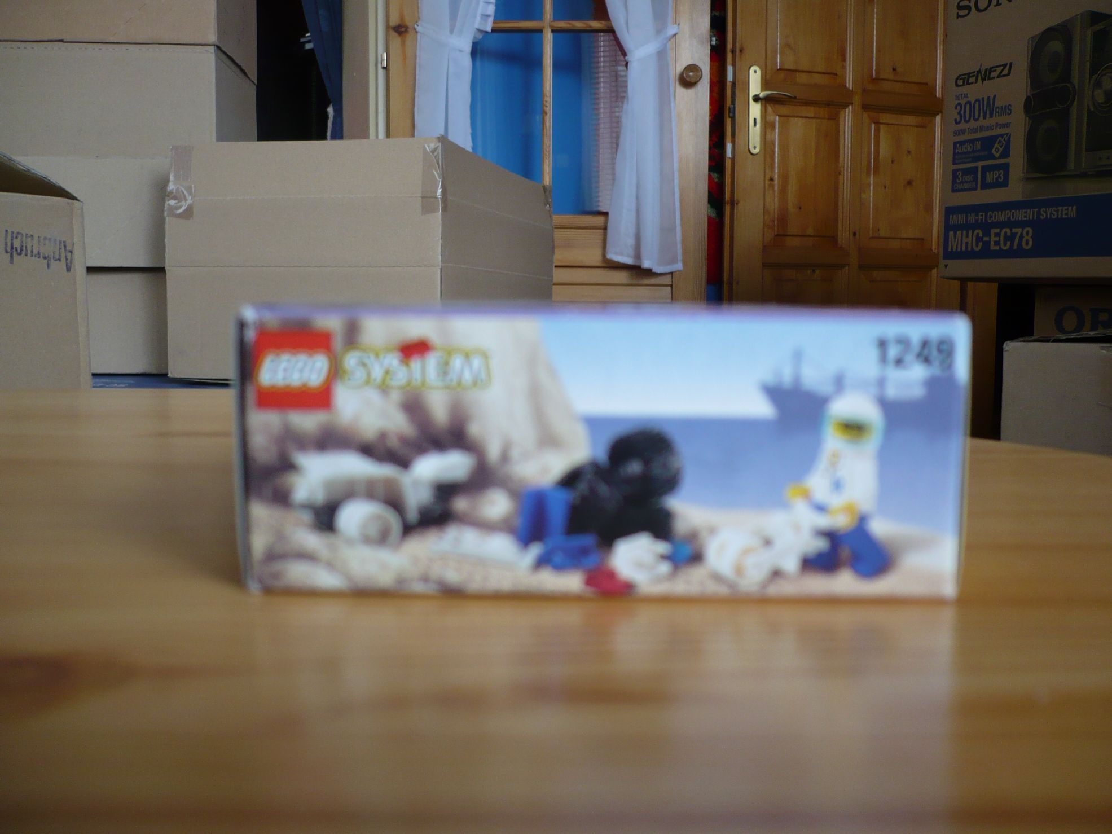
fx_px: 1124
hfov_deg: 52.6
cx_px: 556
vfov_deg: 40.7
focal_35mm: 35
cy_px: 417
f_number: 2.8
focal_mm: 5.8
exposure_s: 1/30
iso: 100
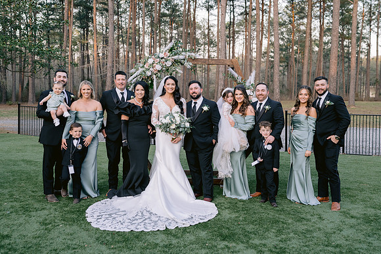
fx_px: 428
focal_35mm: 40
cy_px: 114
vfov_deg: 33.0
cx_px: 189
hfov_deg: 48.0
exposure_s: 1/160
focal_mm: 35
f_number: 3.5
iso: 400
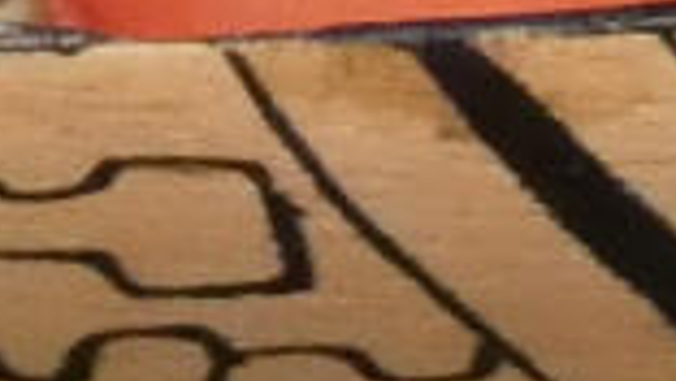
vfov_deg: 9.8
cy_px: 836
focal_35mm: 112
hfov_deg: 16.7
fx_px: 2009
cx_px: 1109
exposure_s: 1/60
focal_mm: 3.6
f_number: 2.8
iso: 800
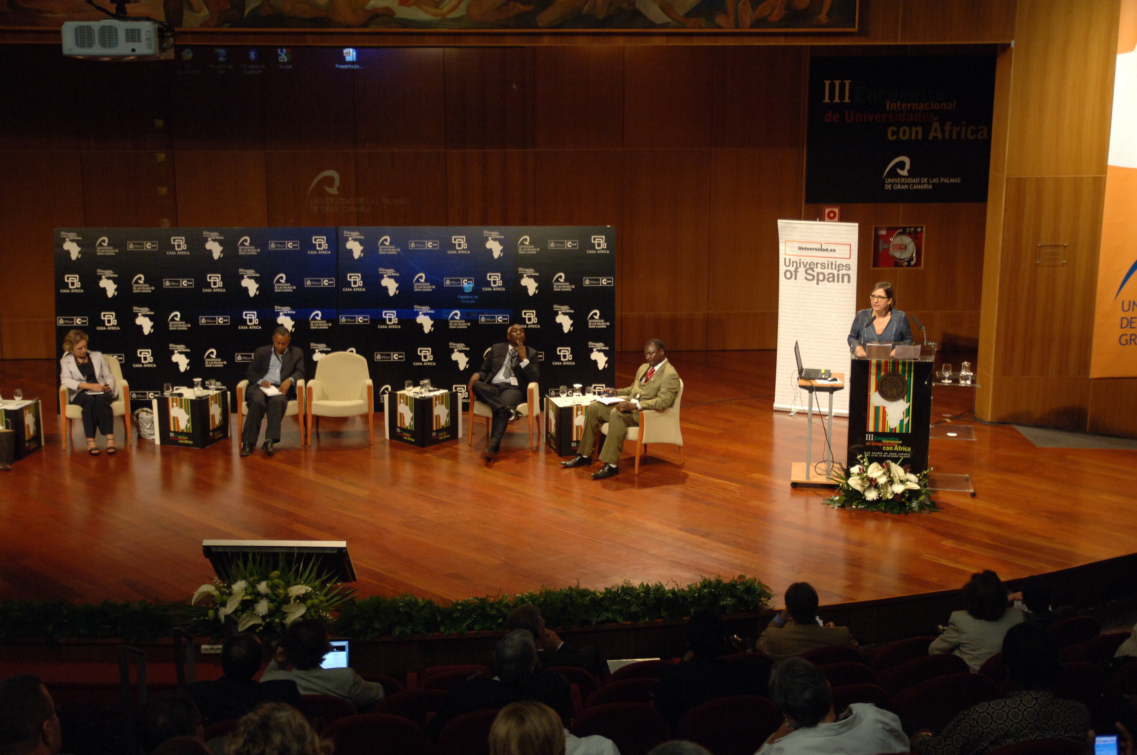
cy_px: 378
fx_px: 1609
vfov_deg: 26.4
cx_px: 568
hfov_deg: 38.9
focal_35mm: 51
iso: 800
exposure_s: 1/60
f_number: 2.8
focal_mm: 34
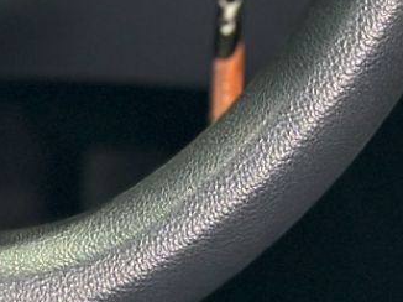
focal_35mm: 283
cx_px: -279
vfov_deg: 5.1
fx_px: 3292
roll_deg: -0.1
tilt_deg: -18.6
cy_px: -381
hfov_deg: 6.9
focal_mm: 6.86
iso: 400
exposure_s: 1/40
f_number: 1.78
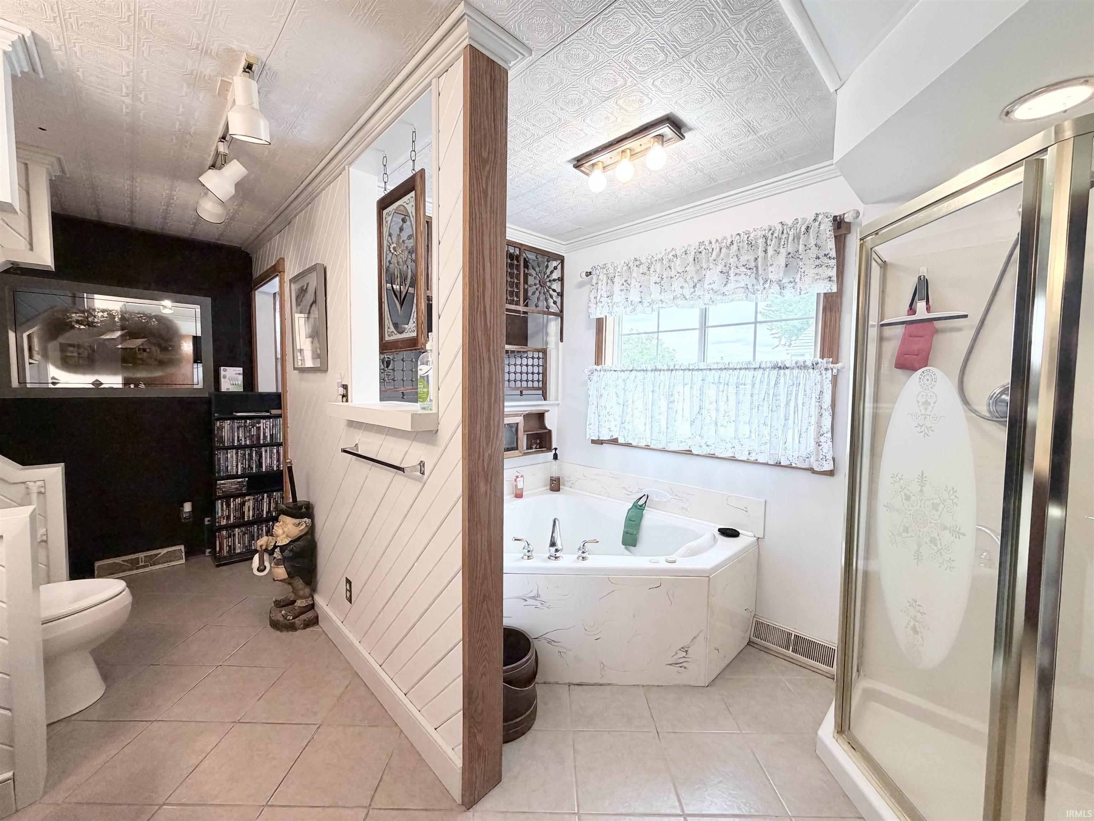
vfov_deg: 85.7
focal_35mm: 14
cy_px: 410
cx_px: 547
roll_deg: +0.4
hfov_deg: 102.1
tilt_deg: -2.8
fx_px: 442
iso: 200
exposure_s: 1/120
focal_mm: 2.22
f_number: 2.2
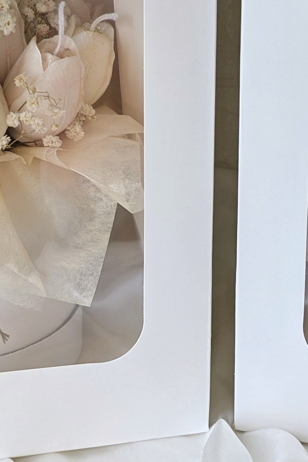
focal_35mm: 85
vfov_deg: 23.4
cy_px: 68
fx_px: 1091
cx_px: 229
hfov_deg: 16.0
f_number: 1.85
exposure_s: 1/181
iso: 48
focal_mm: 6.81
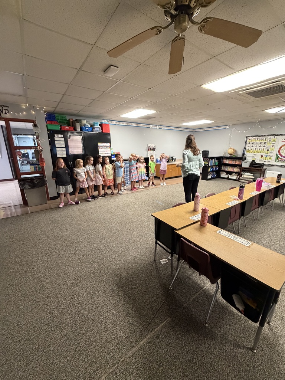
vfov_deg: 102.1
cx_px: 142
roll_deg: -0.6
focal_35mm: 14
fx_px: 154
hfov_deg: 85.7
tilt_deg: -14.5
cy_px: 190
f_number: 2.2
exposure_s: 1/60
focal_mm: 2.22
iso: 640
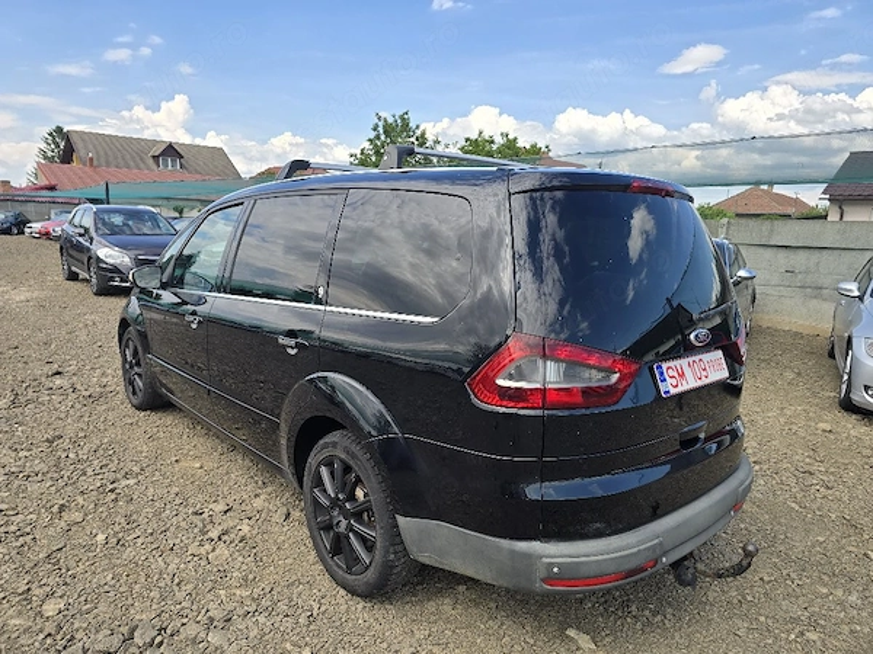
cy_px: 327
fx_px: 580
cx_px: 436
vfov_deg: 58.9
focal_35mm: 23
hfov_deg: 73.9
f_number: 1.7
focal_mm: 6.3
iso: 12
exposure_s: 1/435
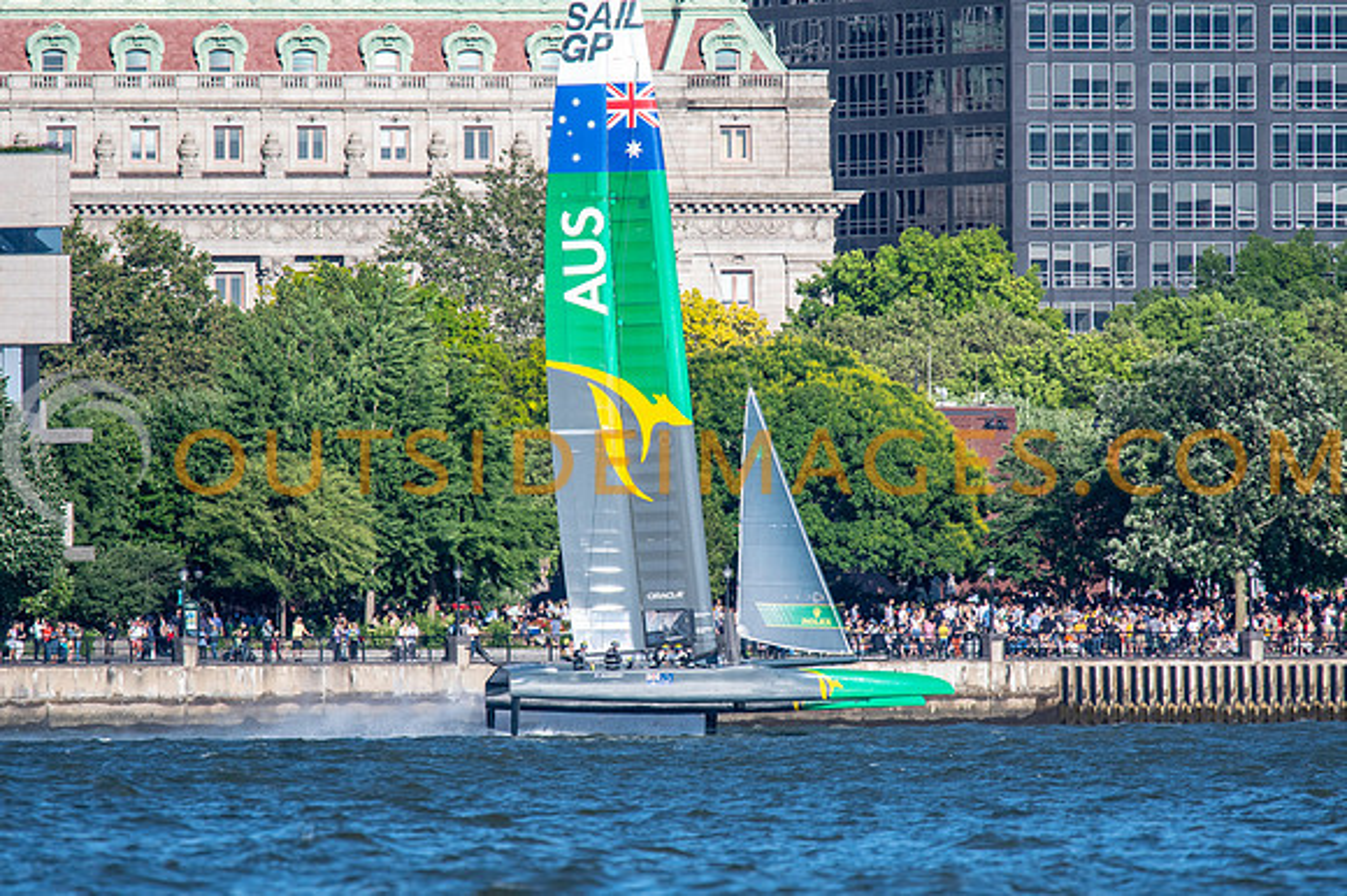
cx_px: 674
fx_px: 24174
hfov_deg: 3.2
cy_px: 448
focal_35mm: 646
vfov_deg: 2.1
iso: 640
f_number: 5.6
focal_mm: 420
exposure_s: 1/2000
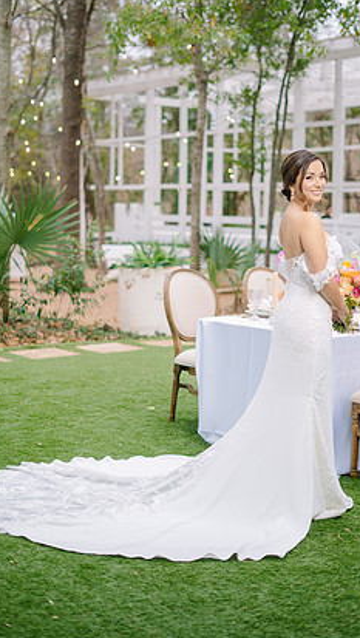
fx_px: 965
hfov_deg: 21.1
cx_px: 176
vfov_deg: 36.6
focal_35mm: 57
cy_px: 307
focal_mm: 50
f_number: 1.8
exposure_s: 1/200
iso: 80
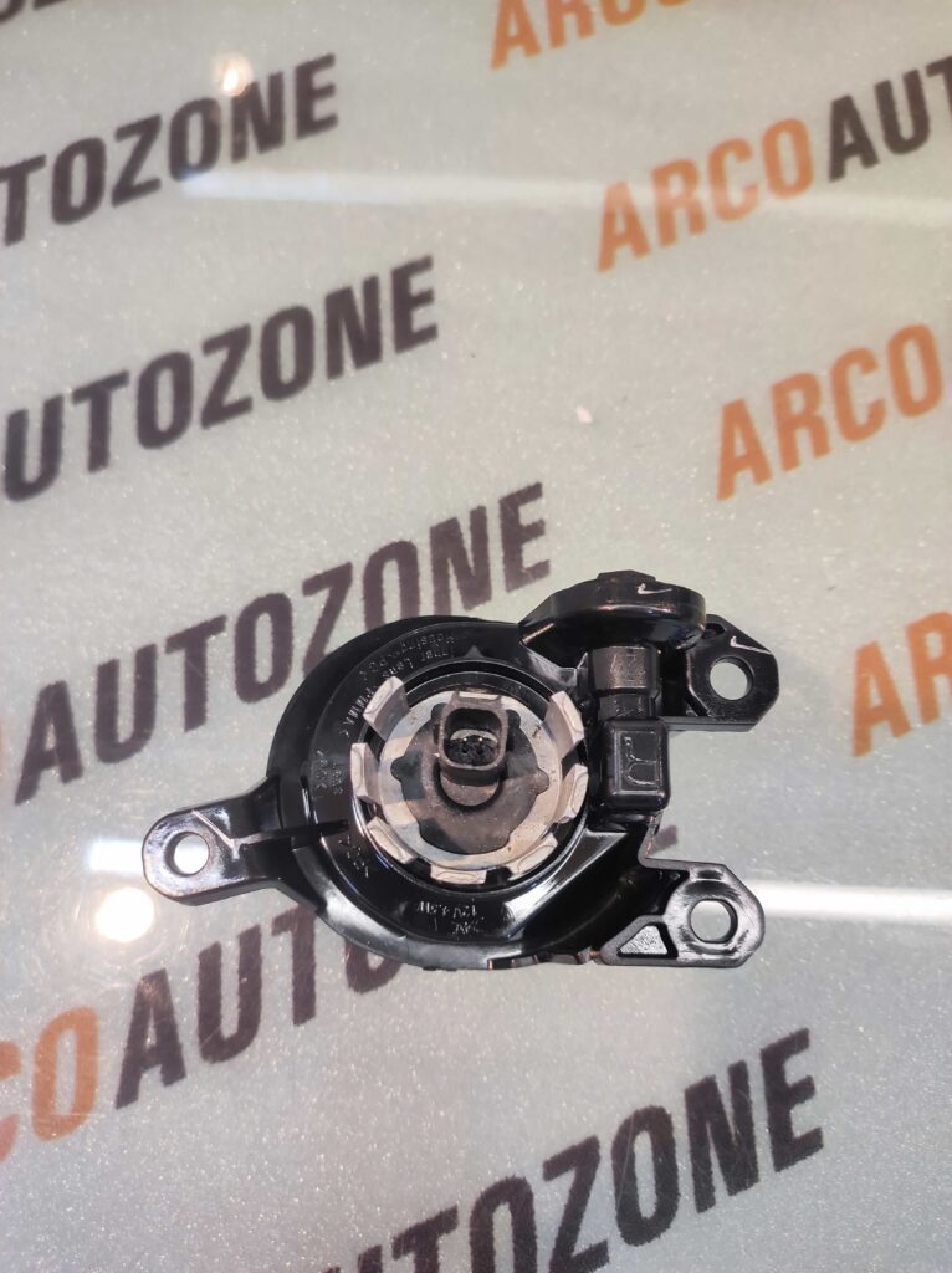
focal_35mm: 17
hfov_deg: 74.6
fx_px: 624
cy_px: 636
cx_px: 476
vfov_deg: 91.1
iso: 132
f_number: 1.79
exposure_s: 1/33
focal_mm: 4.74
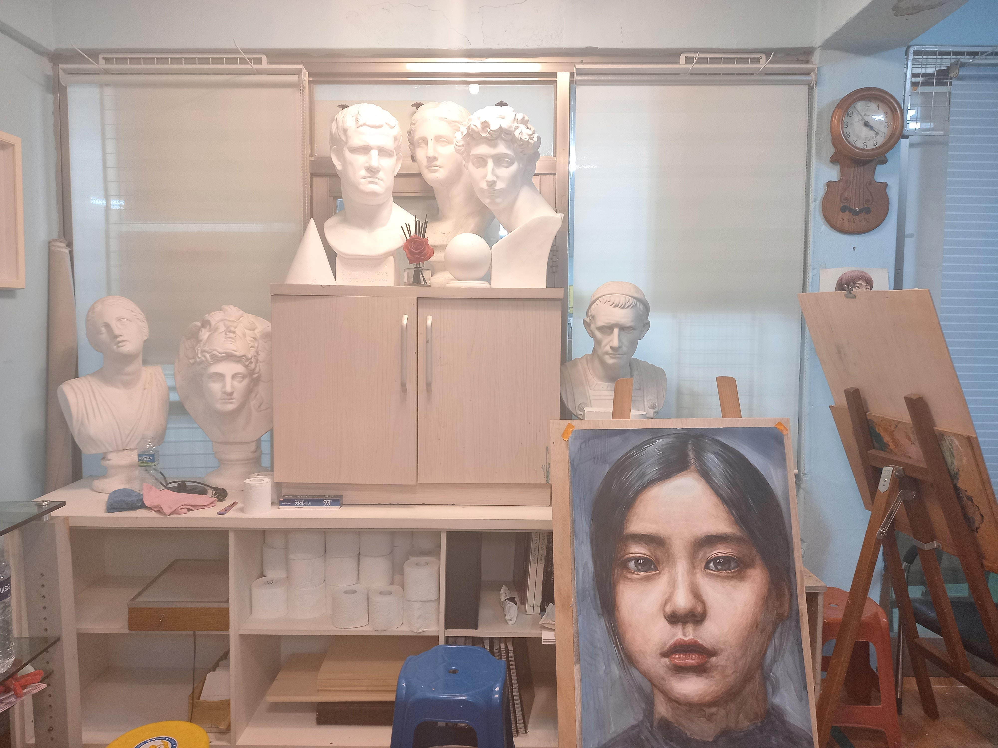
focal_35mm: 25
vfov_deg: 54.9
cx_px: 499
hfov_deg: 69.4
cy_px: 374
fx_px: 721
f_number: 2
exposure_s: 1/59
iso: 160
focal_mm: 4.6
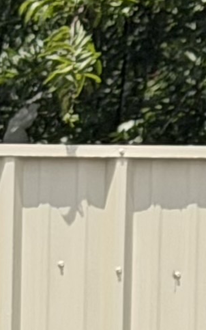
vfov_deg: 5.0
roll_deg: +0.6
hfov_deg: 3.1
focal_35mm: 407
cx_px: -529
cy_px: 811
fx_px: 3655
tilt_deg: -0.6
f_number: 1.78
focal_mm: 6.76
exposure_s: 1/1838
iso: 64
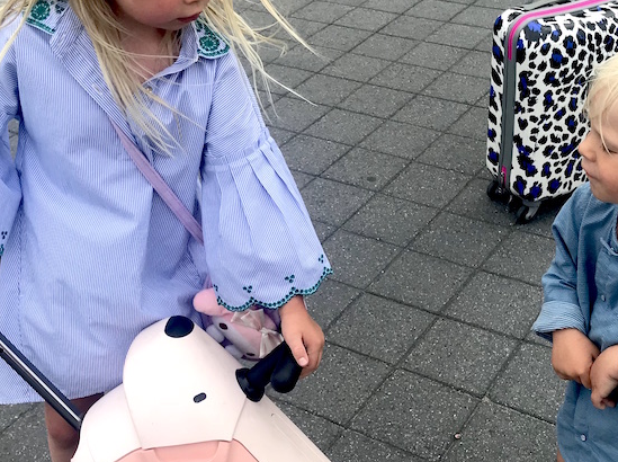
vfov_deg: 28.5
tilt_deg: -33.0
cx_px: 355
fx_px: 909
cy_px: 248
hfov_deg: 37.5
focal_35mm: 51
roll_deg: +4.3
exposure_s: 1/1570
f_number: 1.8
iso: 20
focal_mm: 3.99
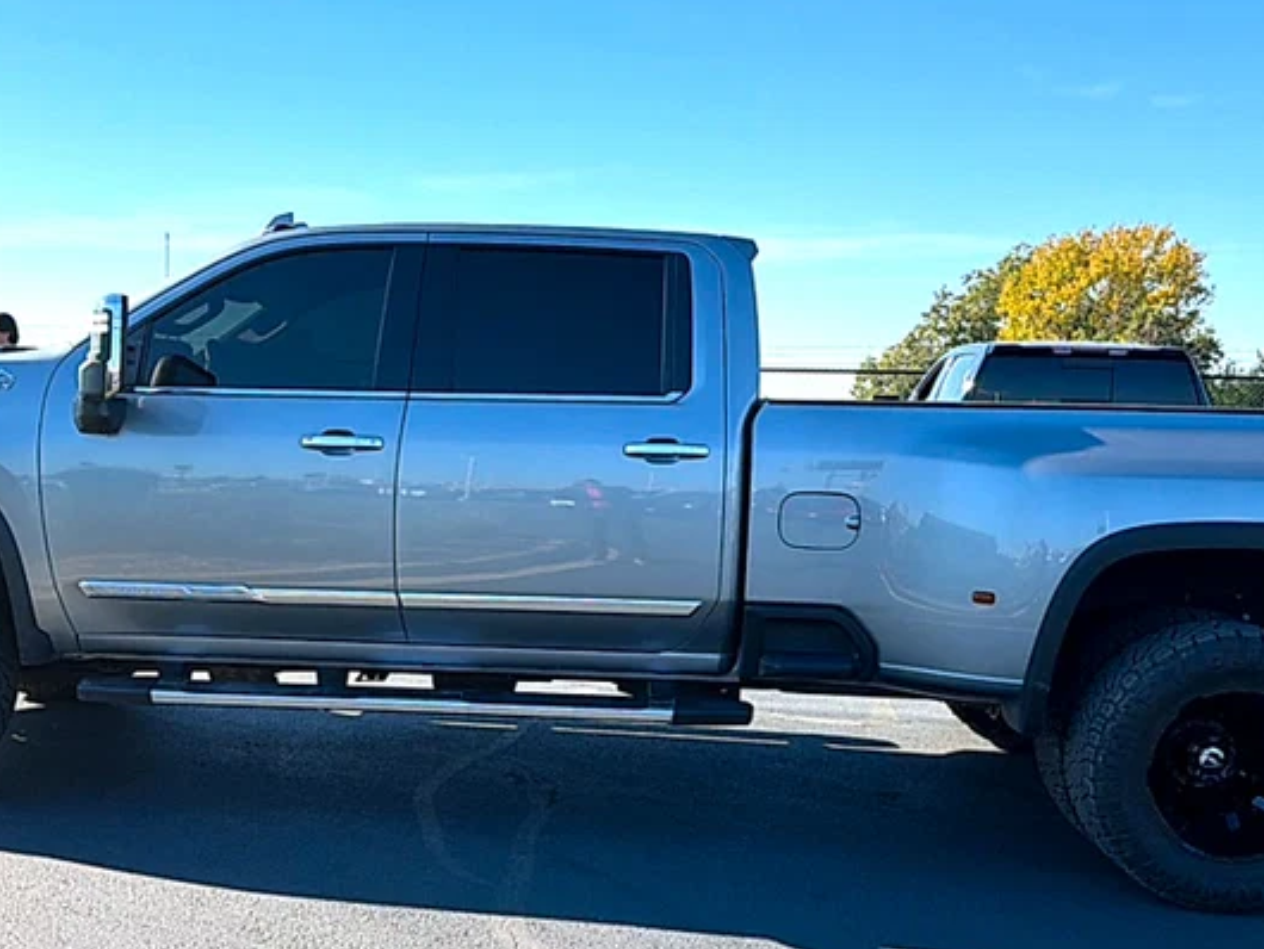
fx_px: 1206
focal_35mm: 33
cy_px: 554
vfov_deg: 42.8
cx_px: 494
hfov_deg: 54.8
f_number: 1.78
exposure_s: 1/3279
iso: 80
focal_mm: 6.76
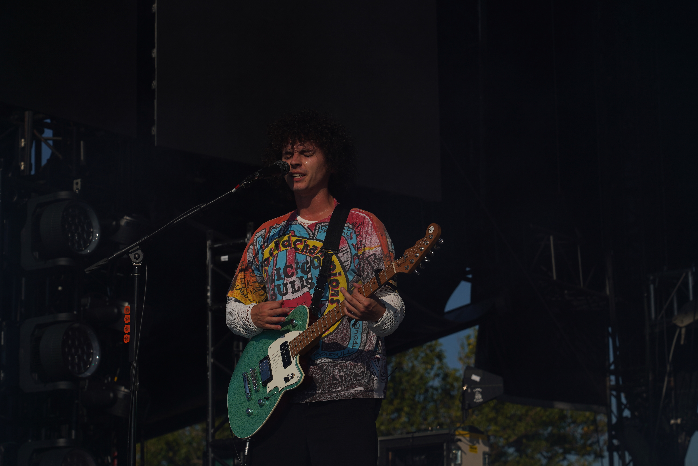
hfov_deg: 19.5
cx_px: 349
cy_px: 233
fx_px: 2036
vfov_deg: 13.0
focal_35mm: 105
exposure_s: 1/1000
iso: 100
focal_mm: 105
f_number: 8
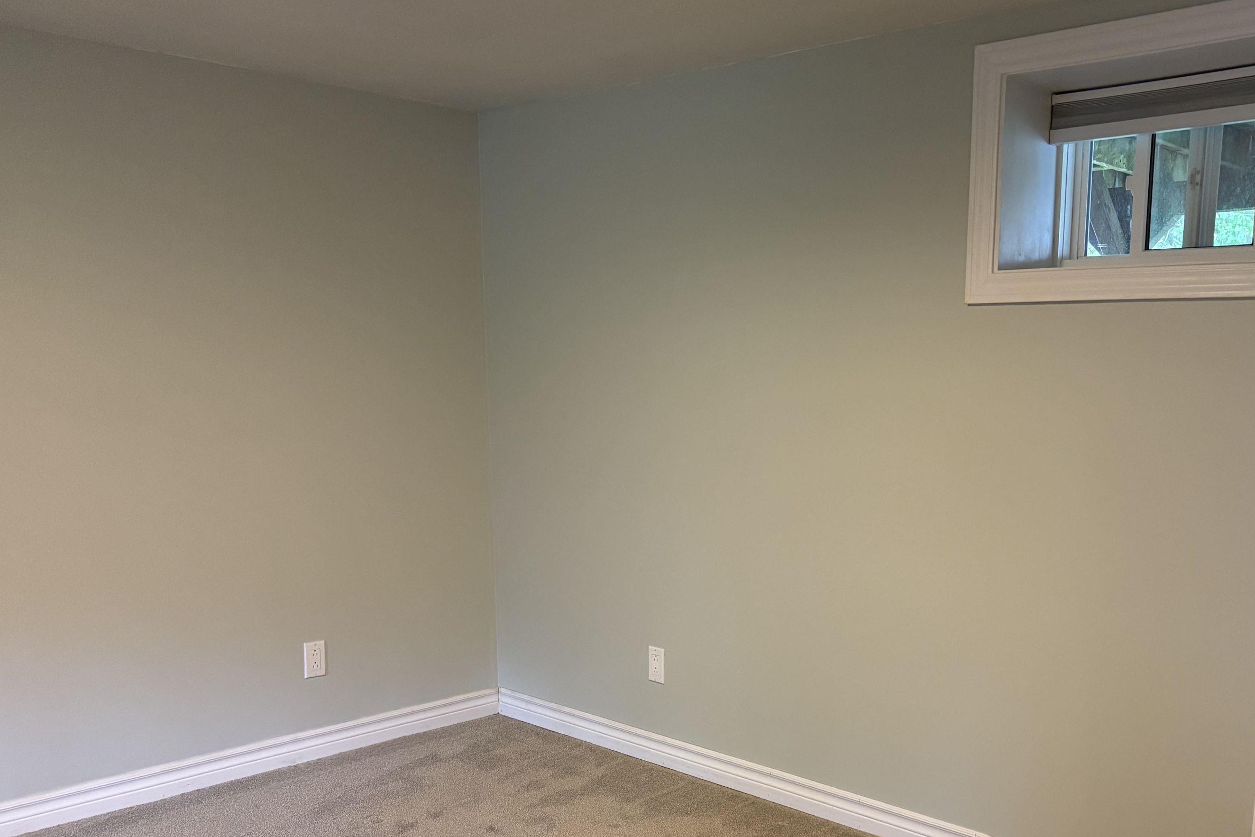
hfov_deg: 53.7
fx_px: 1220
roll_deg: -0.9
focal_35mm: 35
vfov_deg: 37.3
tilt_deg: -10.9
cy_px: 579
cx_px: 799
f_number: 1.6
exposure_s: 1/60
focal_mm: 5.96
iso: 400
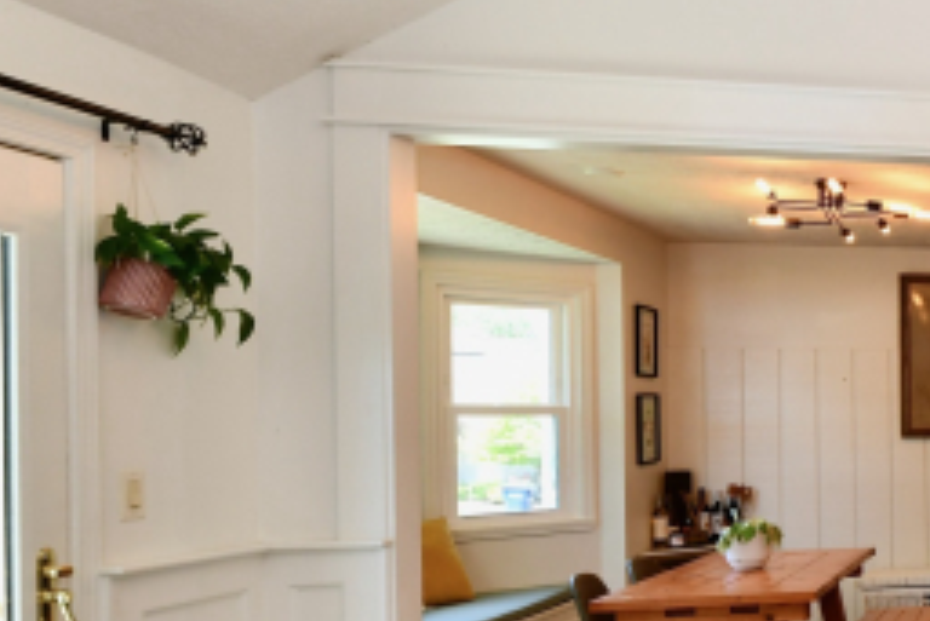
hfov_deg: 31.2
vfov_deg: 32.2
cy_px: 454
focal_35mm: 41
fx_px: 1060
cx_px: 1315
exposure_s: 1/60
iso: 640
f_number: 6.3
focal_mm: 14
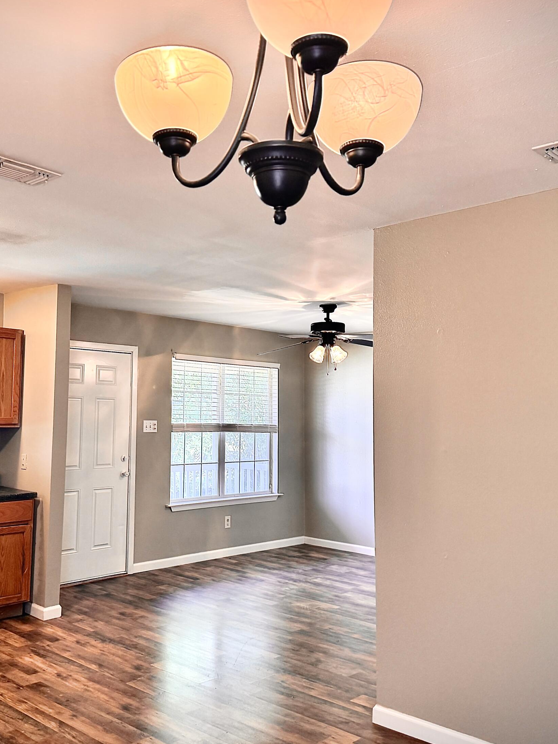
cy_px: 369
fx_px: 709
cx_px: 232
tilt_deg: +5.0
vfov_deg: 55.4
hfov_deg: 42.8
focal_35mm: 33
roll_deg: -0.4
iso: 200
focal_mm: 6.76
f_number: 1.78
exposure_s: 1/172
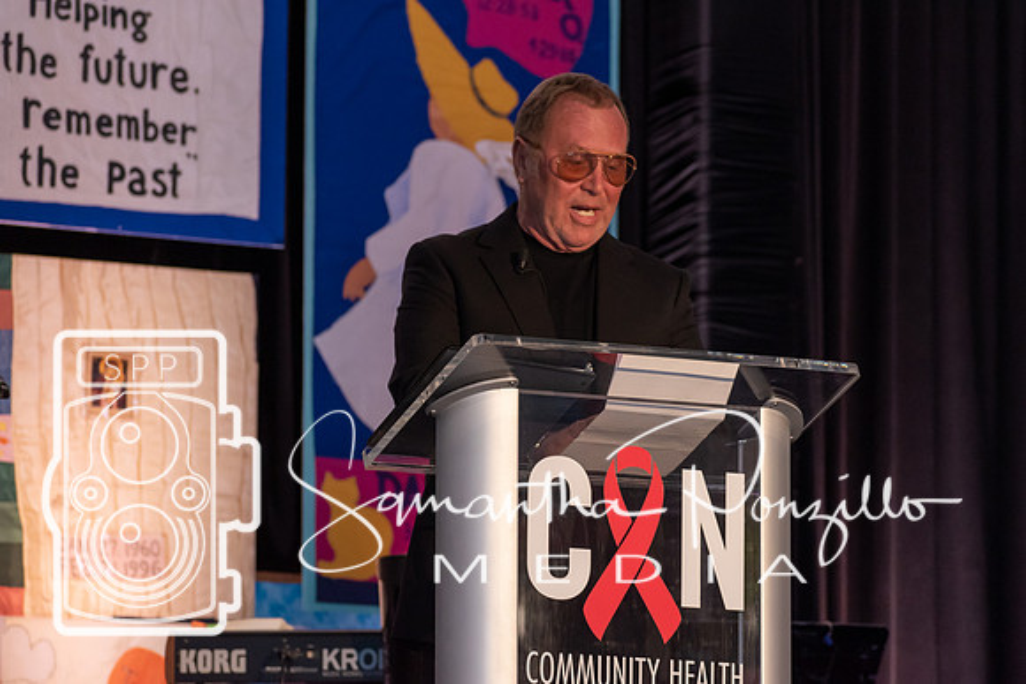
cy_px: 342
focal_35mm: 177
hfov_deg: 11.6
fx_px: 5034
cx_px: 513
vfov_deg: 7.8
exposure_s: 1/60
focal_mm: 116
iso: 1600
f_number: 4.8
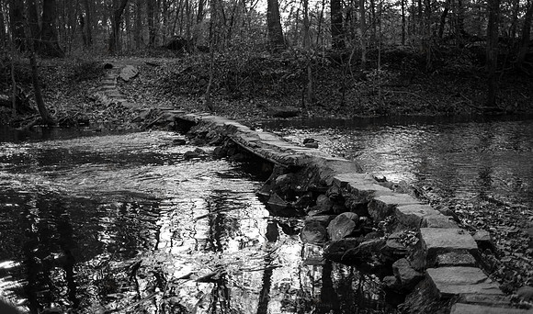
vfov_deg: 33.7
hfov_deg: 54.4
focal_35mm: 36
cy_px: 149
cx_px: 266
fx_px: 518
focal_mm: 35
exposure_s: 1/125
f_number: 2.2
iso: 500
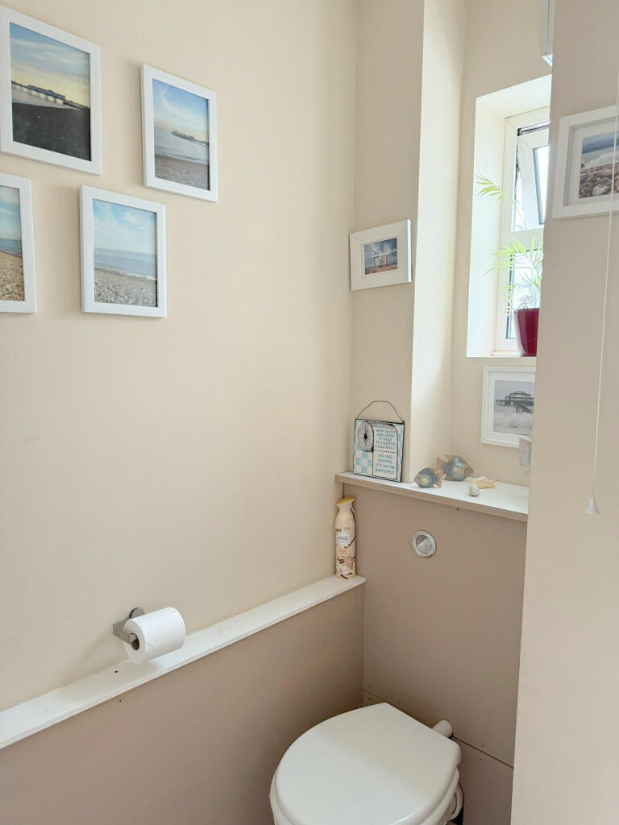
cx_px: 310
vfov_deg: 71.6
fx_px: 572
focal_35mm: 24
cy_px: 412
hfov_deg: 56.8
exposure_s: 1/60
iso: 400
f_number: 1.78
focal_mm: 6.76
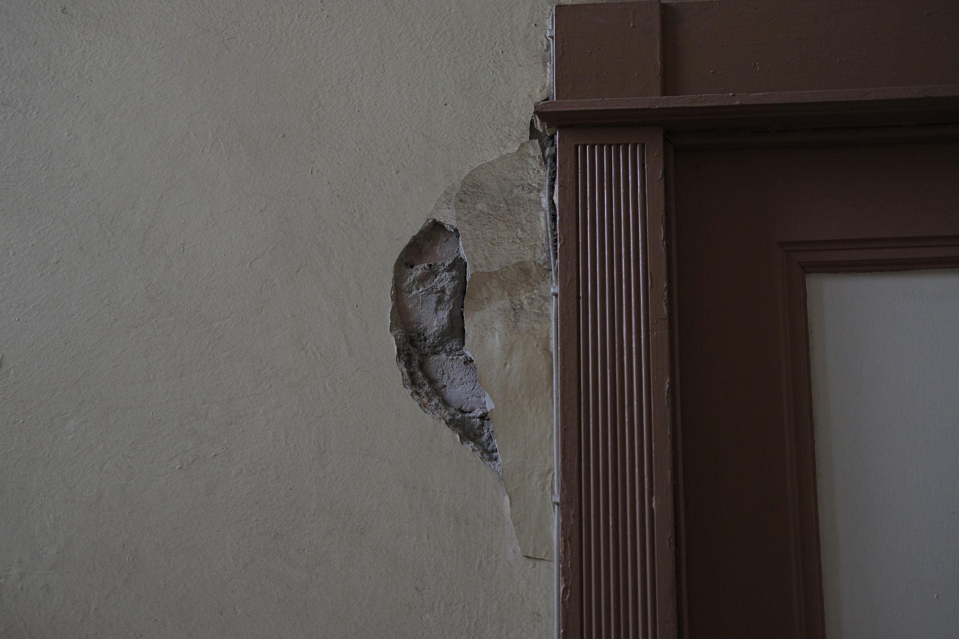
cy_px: 320
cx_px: 480
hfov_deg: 37.5
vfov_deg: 25.5
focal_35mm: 53
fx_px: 1412
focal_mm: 35
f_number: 2
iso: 800
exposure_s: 1/320
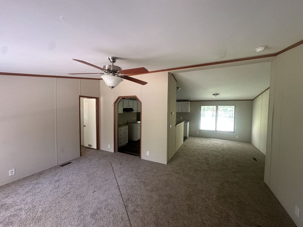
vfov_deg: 85.7
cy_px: 114
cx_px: 152
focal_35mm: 14
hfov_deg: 102.1
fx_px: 123
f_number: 2.2
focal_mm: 2.22
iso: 320
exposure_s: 1/75
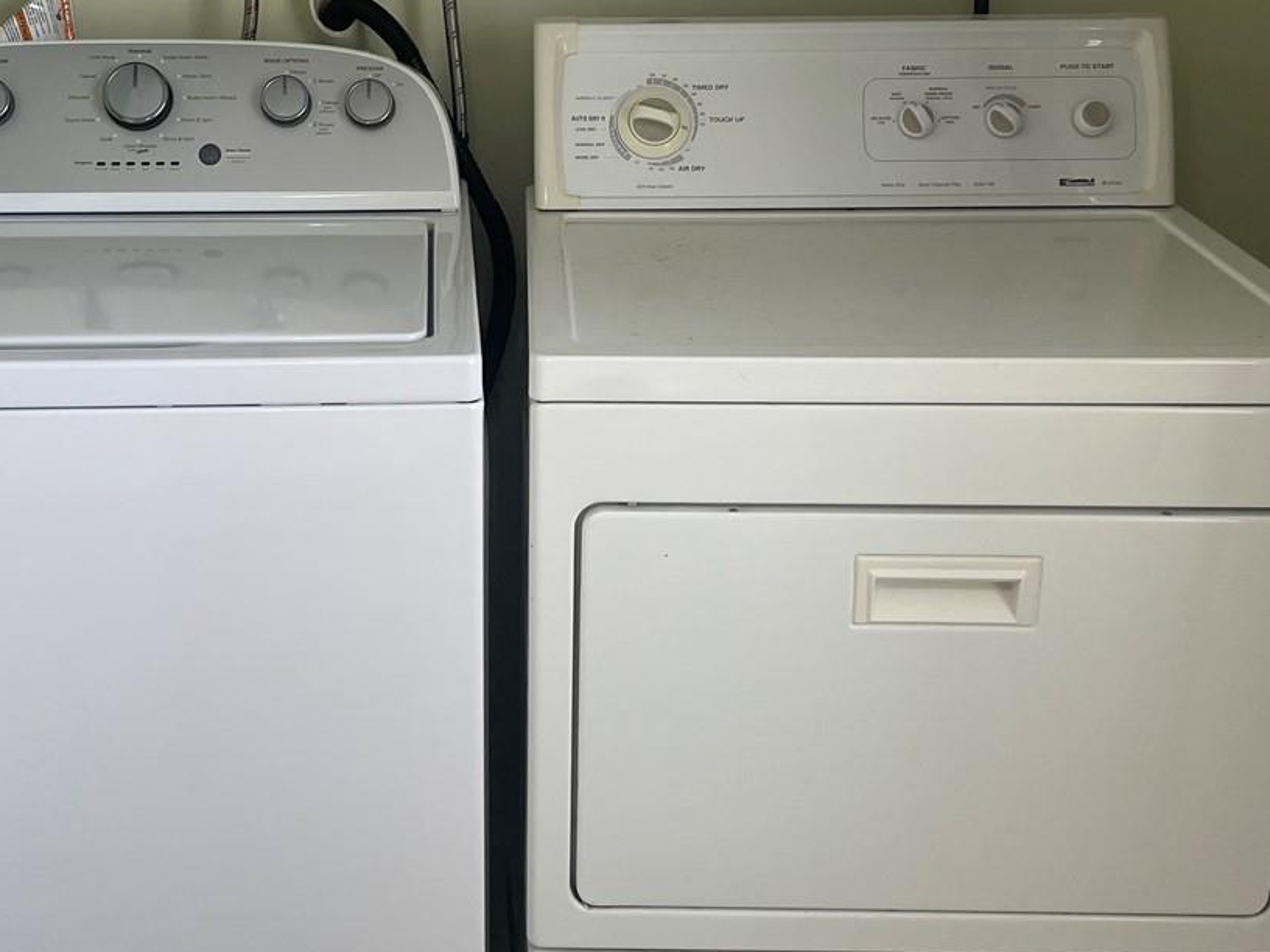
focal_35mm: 51
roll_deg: -1.7
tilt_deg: -17.8
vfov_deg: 28.5
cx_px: 518
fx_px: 1871
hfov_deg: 37.4
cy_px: 398
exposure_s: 1/121
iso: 80
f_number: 1.6
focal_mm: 4.2
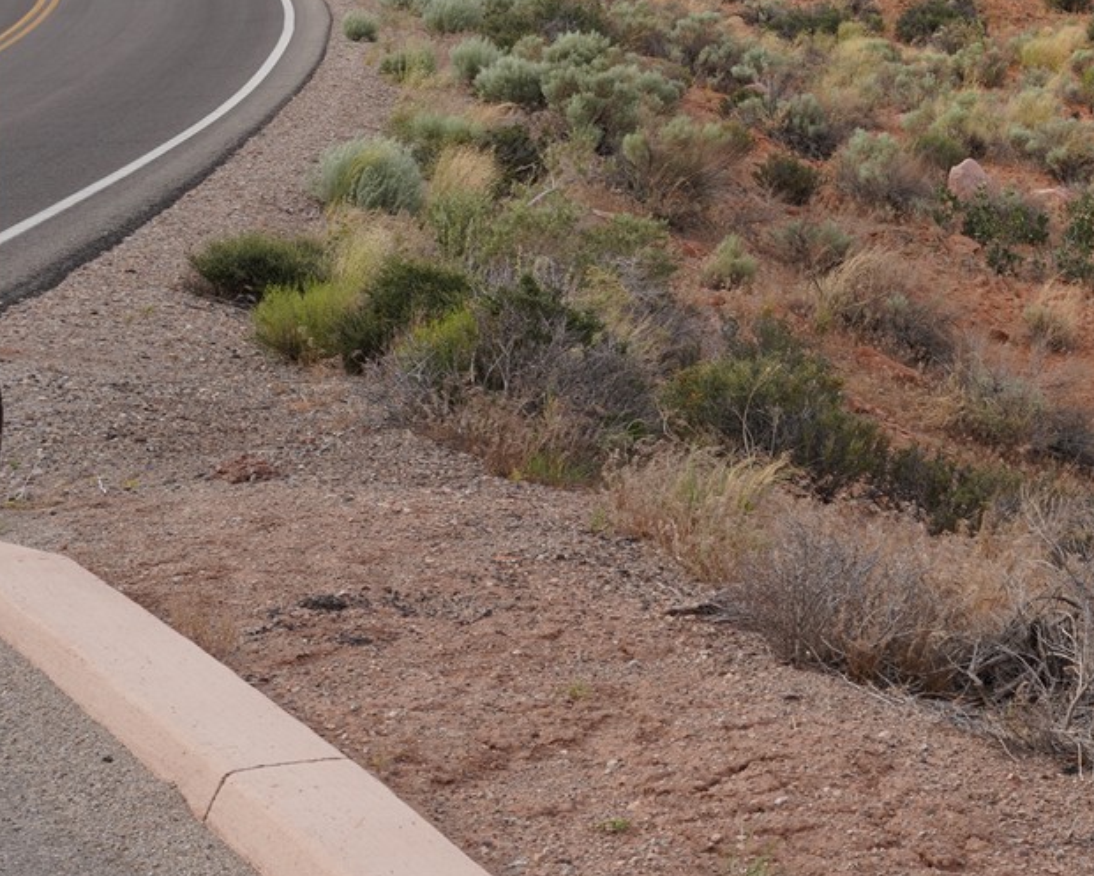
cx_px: 1325
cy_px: -141
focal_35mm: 103
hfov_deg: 17.7
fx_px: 3335
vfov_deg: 14.5
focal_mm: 34
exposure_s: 1/100
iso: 100
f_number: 10
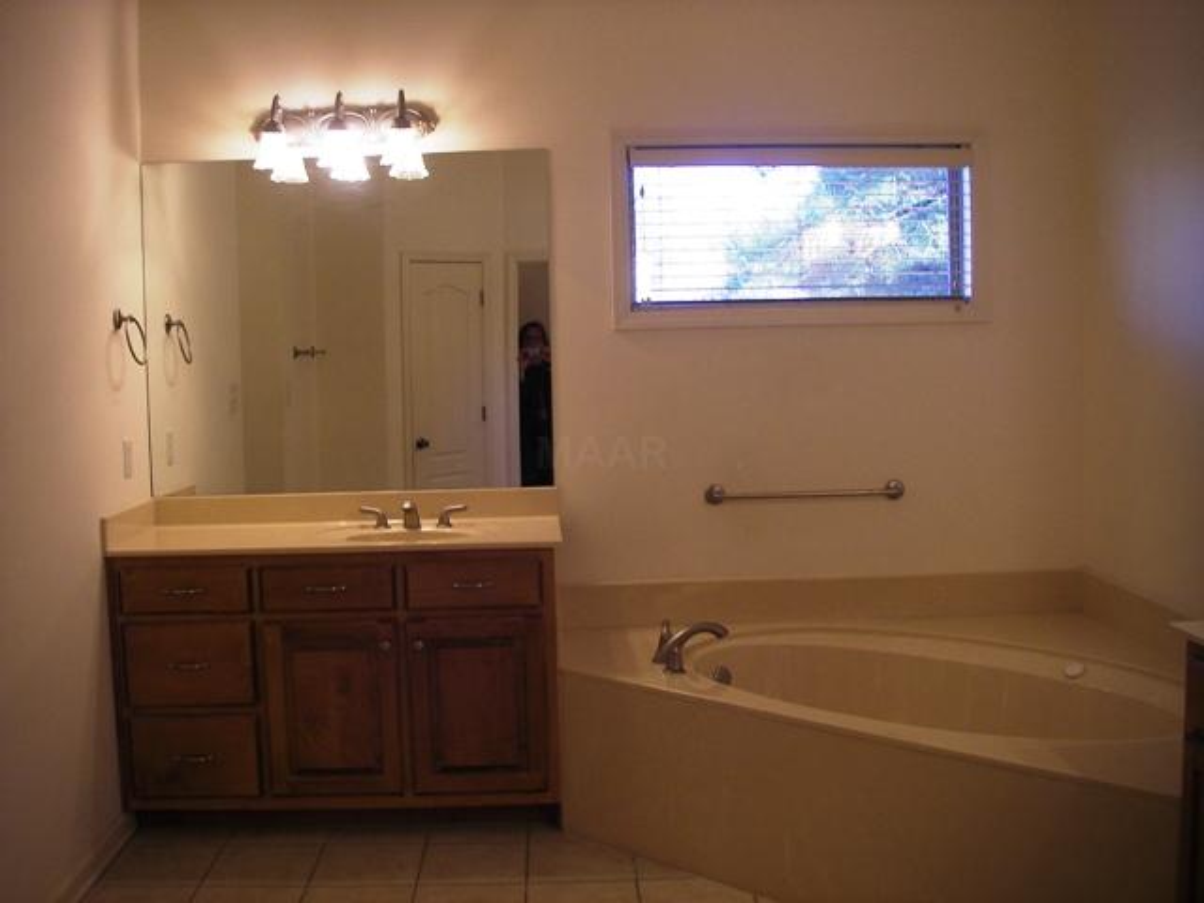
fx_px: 1322
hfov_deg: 49.0
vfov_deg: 37.7
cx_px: 602
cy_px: 452
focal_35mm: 38
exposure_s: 1/30
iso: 50
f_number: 3.3
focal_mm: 6.3
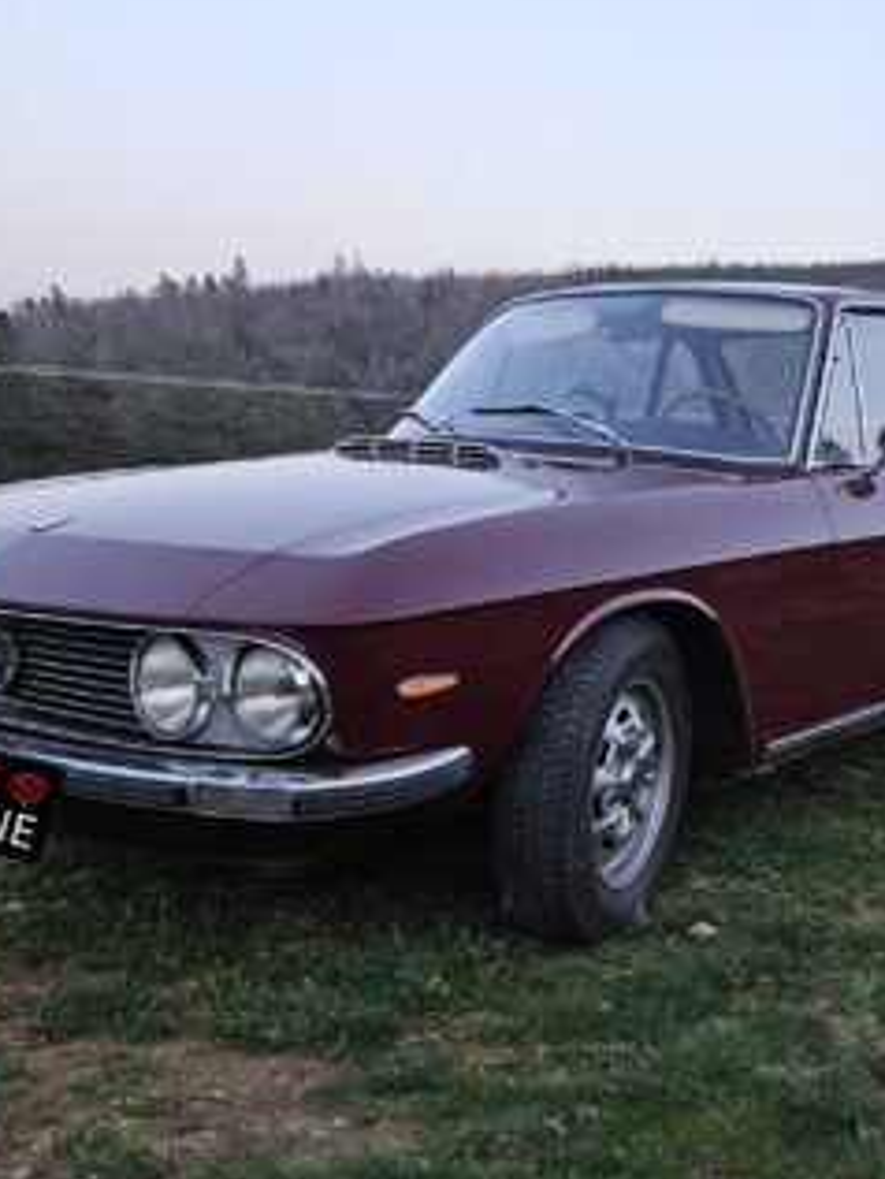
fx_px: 988
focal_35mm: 29
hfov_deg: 48.1
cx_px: 506
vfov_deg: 61.6
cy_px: 595
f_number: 1.8
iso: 100
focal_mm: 5.4
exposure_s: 1/192
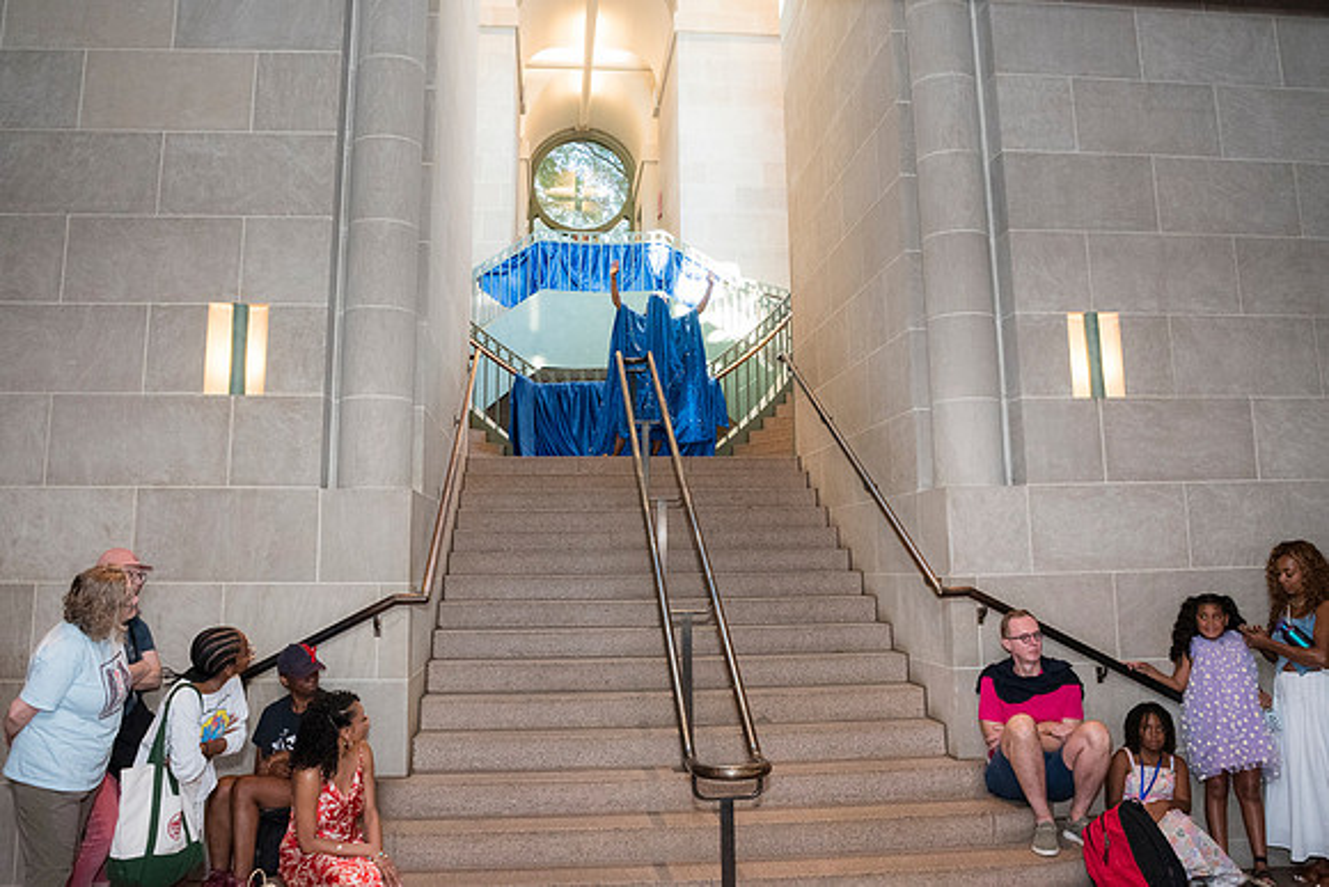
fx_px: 886
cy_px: 444
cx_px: 664
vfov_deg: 53.2
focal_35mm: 24
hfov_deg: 73.7
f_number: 5
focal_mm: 24
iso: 3200
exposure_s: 1/125
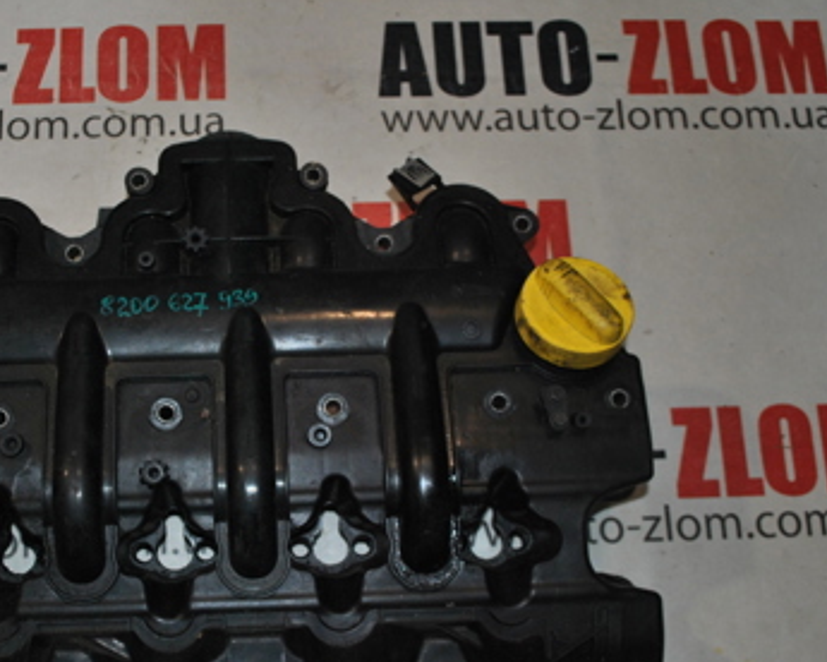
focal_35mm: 47
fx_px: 1150
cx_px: 247
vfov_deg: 32.0
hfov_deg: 38.9
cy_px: 405
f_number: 3.5
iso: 200
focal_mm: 18
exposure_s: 1/60
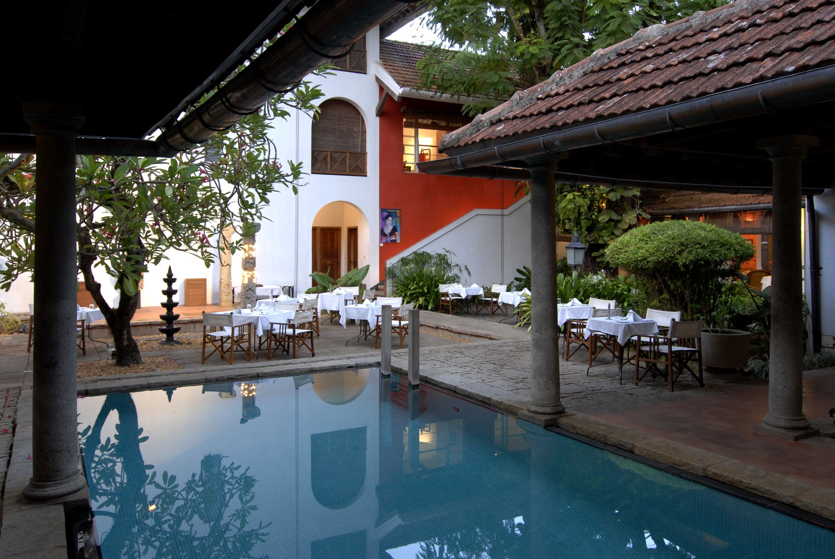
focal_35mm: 27
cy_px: 280
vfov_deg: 48.1
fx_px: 627
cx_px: 418
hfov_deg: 67.3
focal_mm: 18
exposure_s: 1.8
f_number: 8
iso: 125
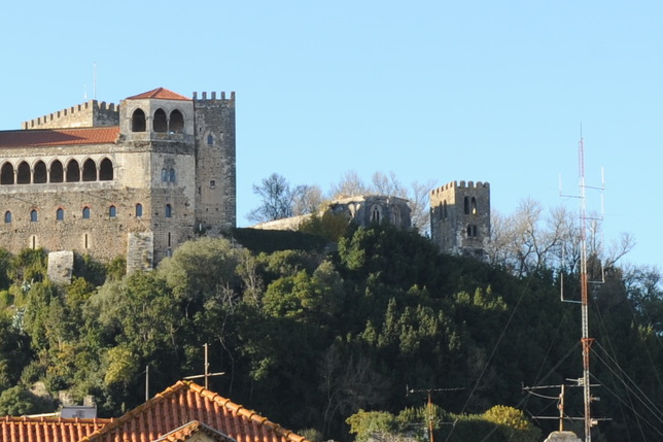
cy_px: 370
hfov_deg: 12.1
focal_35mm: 168
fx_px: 3093
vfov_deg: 8.1
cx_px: -17
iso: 200
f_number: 9
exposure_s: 1/125
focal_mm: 45
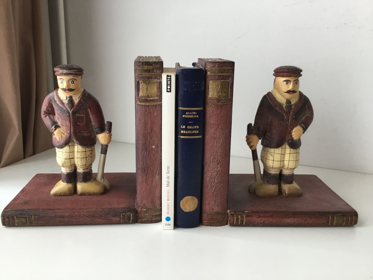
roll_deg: +0.5
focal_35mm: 31
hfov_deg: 58.4
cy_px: 140
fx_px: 334
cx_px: 186
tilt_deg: -13.0
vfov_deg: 45.4
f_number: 2.4
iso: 32
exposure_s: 1/33
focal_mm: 3.3
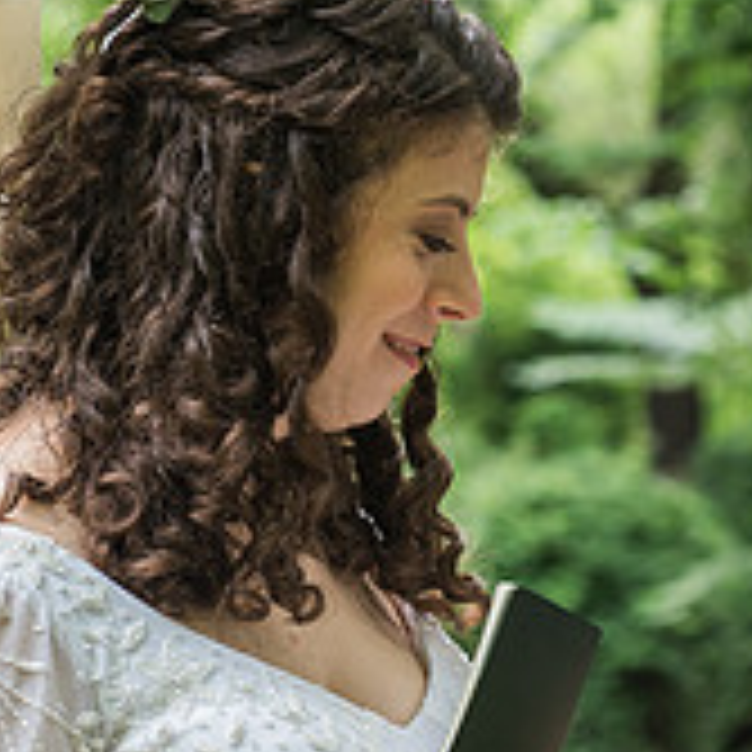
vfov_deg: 8.5
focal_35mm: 207
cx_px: 757
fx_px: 5088
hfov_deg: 8.4
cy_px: 453
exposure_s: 1/200
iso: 800
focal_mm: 70
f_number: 4
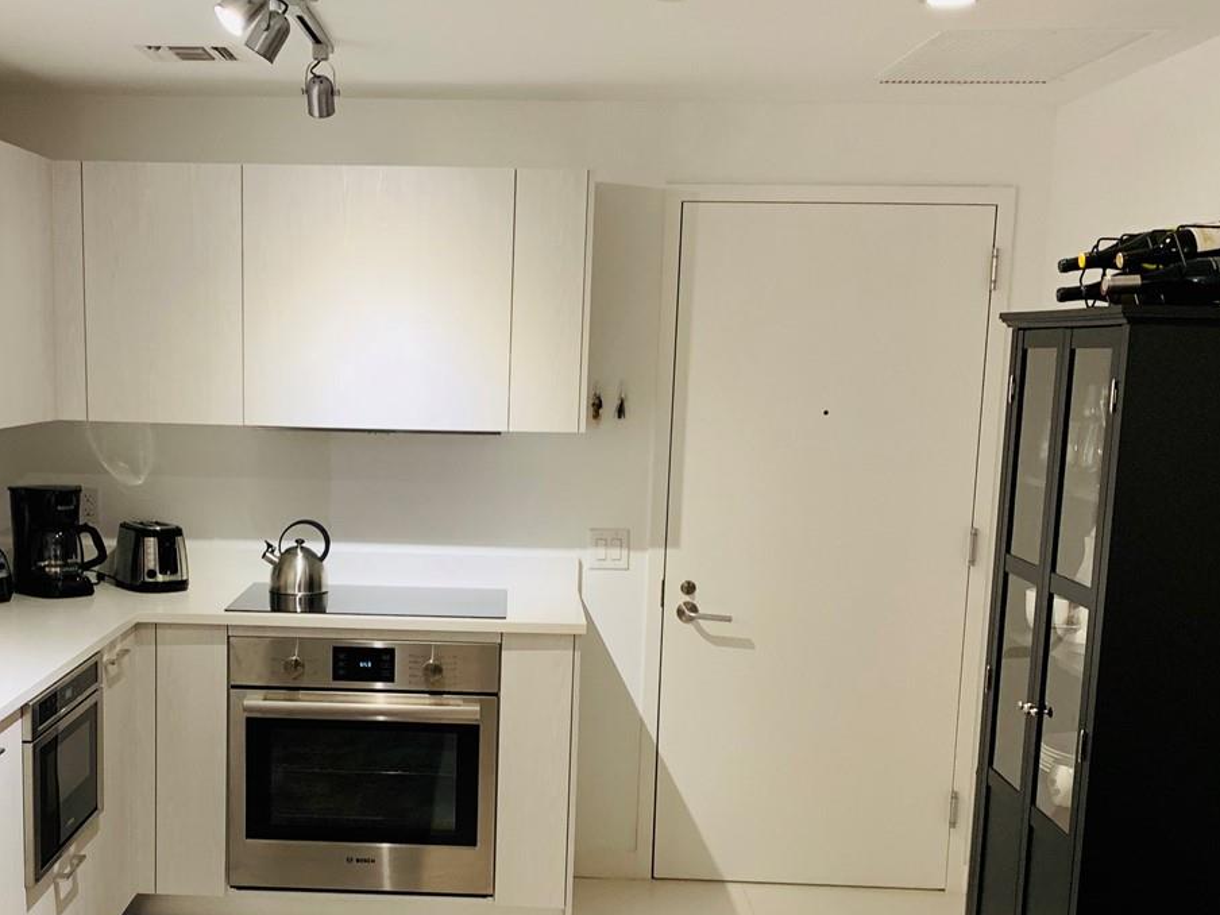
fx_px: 1621
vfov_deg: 31.1
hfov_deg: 40.8
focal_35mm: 46
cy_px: 656
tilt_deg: -8.4
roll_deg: -0.1
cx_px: 431
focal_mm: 4.25
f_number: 1.8
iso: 125
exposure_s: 1/60
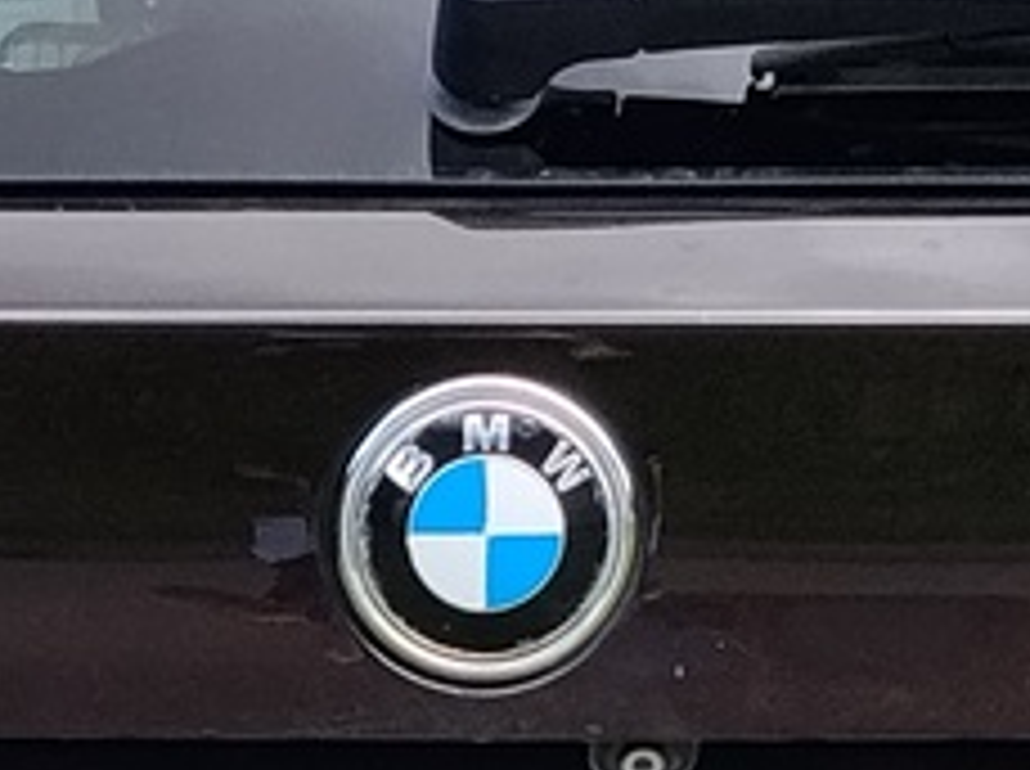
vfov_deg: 7.1
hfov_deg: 9.7
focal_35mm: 203
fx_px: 6031
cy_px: 1256
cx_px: 171
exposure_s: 1/426
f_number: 1.8
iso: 50
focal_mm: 4.22
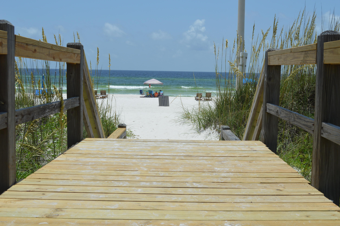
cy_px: 113
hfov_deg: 42.8
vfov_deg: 29.2
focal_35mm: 46
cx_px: 172
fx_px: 434
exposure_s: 1/320
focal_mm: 30
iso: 100
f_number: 9
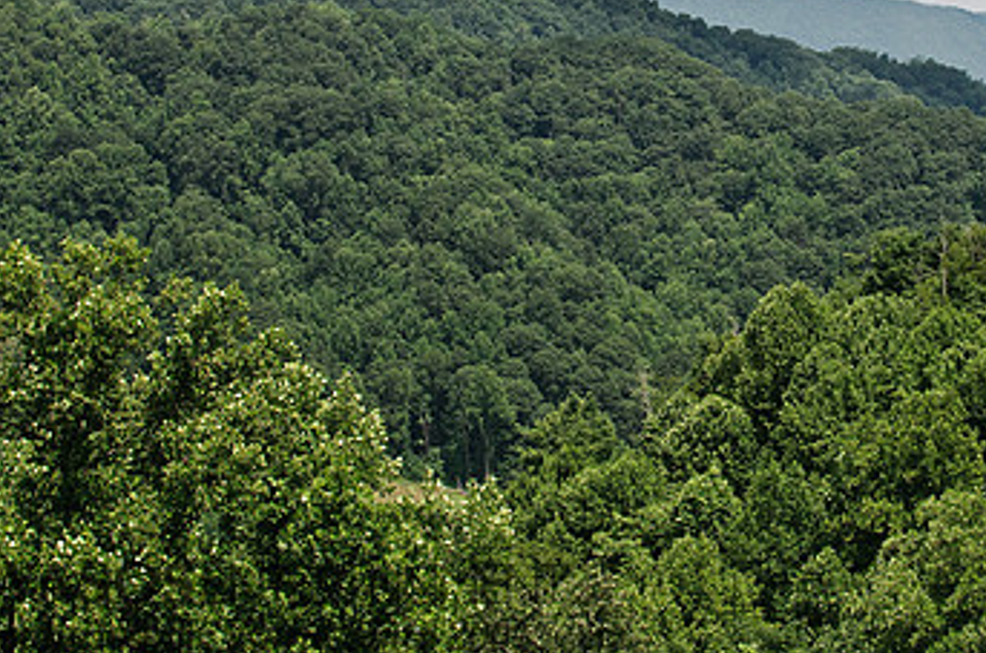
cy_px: 148
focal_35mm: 89
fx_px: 2428
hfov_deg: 22.8
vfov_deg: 15.2
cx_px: 710
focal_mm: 35
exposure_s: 1/800
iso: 200
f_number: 5.6
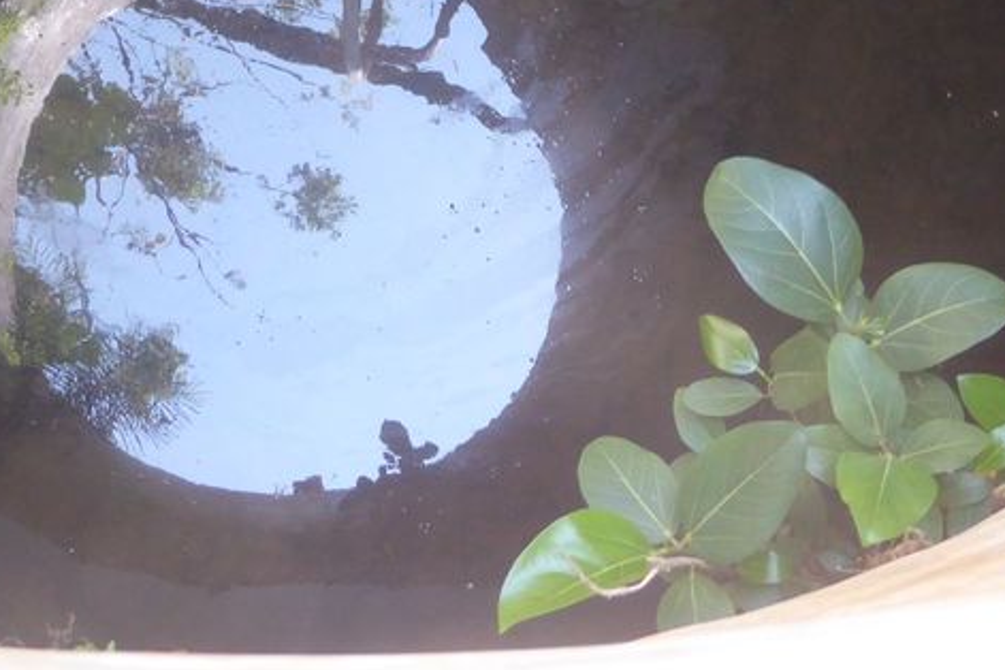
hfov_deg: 19.2
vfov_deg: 12.8
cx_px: 350
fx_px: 2959
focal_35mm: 106
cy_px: 34
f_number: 4.2
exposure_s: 1/125
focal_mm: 10.3
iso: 500
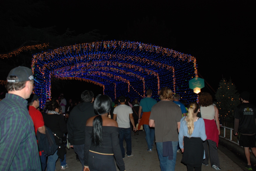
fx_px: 214
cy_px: 86
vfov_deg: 43.7
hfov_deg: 61.9
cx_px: 128
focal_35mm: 30
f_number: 3.8
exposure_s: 1/60
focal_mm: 20
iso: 200
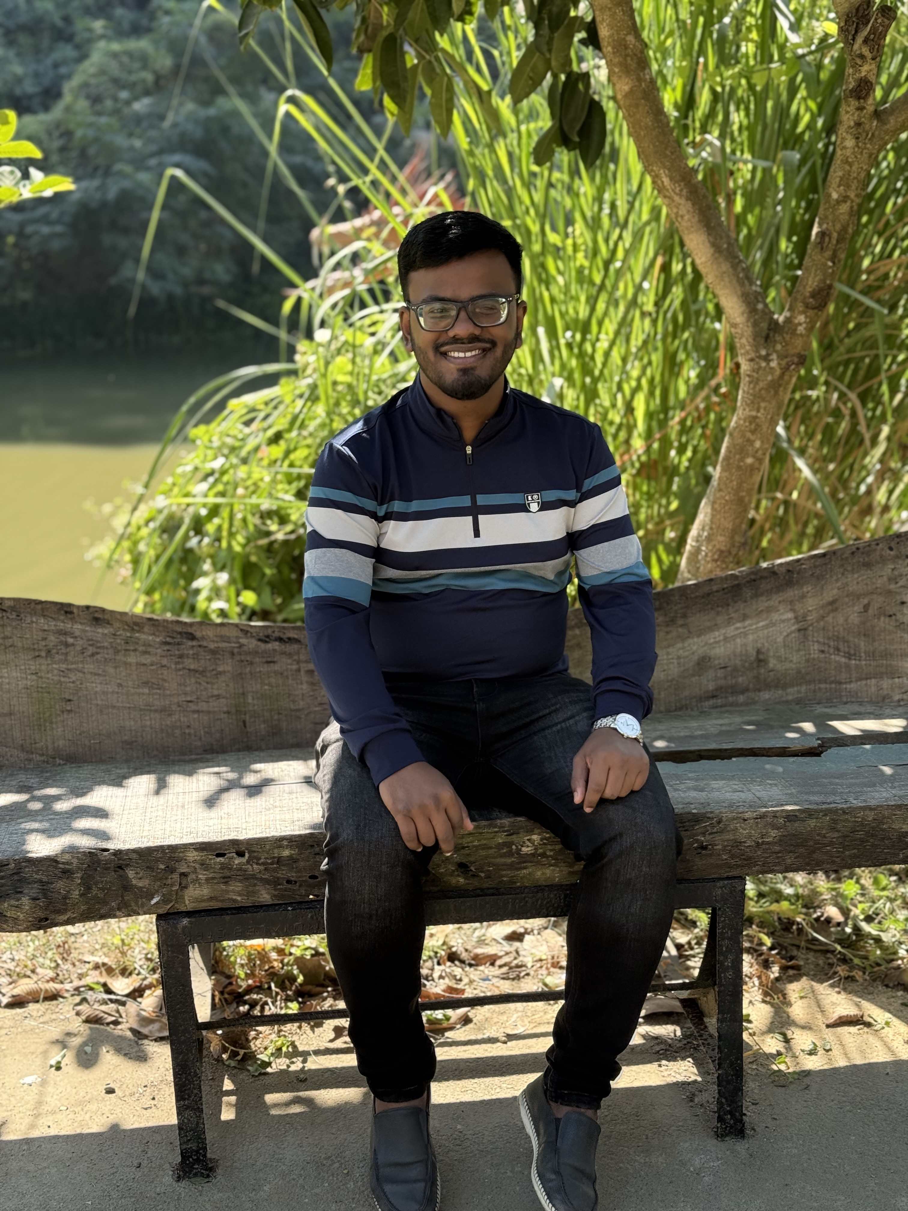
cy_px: 606
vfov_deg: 39.7
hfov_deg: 30.3
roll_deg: +1.2
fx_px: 1679
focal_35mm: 48
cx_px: 454
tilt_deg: -14.5
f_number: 1.78
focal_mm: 6.76
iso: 80
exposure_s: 1/596
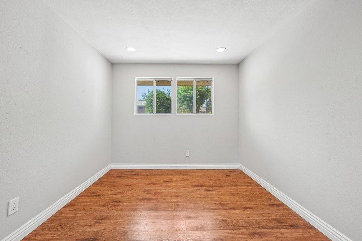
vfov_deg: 81.1
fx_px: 141
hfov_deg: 104.3
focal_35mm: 14
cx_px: 177
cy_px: 119
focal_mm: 13
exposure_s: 1/30
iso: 320
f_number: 8
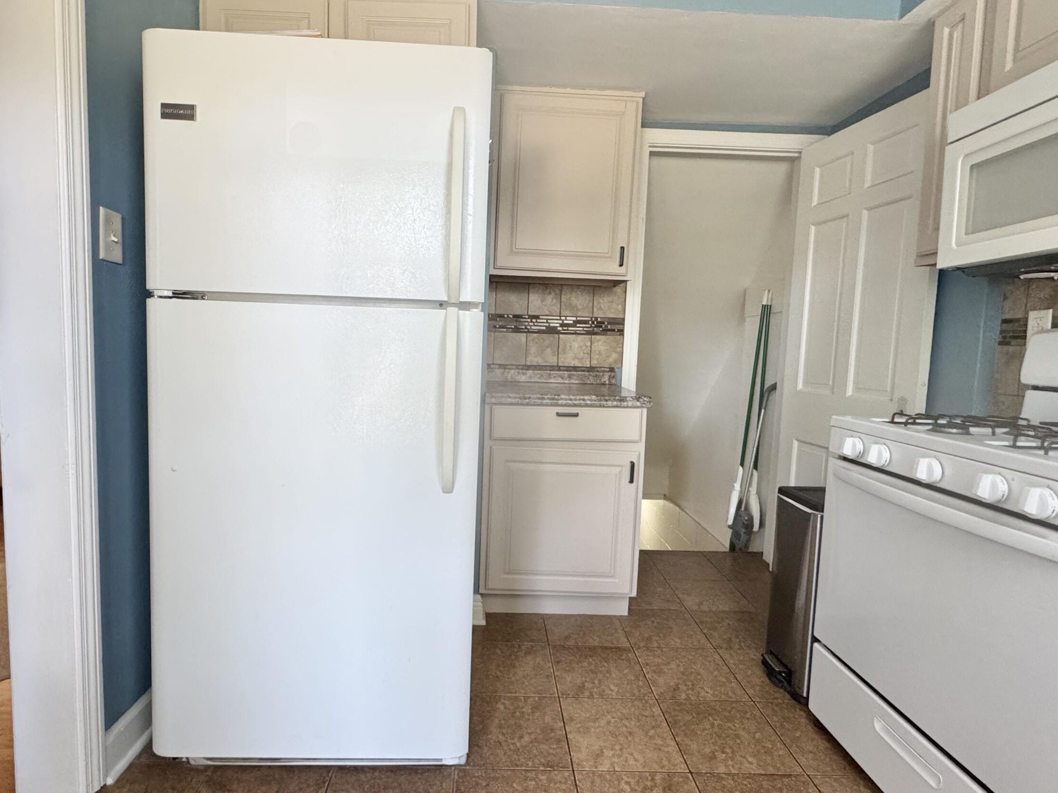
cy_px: 393
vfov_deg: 68.7
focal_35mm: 19
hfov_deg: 84.6
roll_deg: -2.4
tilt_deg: -5.8
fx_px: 581
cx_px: 498
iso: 320
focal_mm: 2.22
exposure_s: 1/120
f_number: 2.2
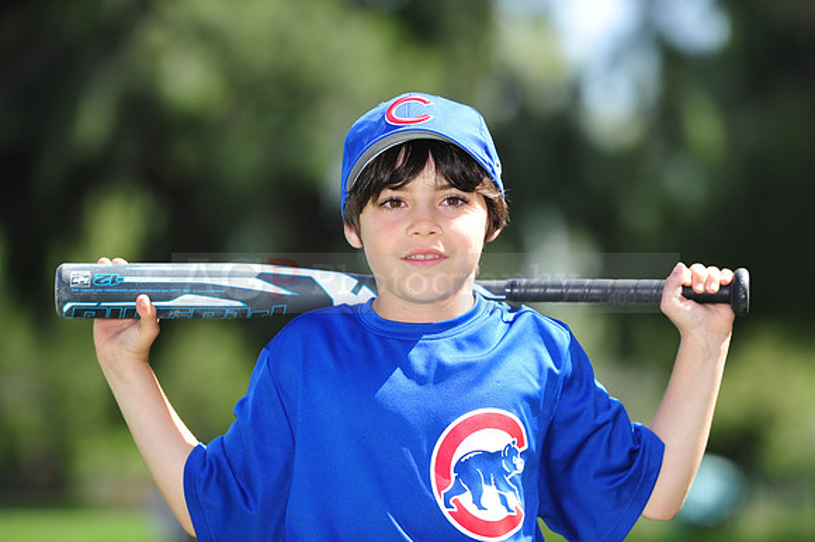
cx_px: 408
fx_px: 4525
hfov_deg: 10.3
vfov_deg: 6.9
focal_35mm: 200
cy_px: 271
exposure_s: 1/500
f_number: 4.5
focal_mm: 200
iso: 200
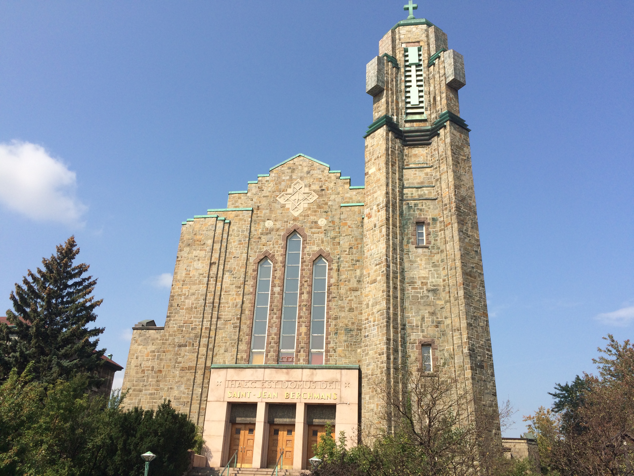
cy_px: 238
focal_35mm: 29
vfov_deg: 48.2
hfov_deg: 61.7
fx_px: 531
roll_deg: -1.9
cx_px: 317
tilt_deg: +23.3
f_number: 2.2
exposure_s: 1/2283
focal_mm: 4.15
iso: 32
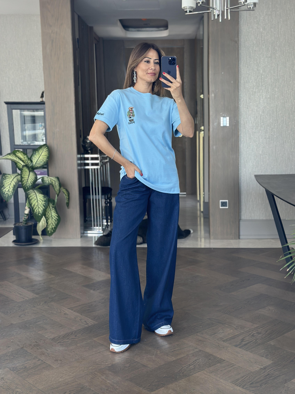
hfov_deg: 30.3
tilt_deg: -18.6
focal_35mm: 48
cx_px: 148
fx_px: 545
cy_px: 197
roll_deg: +0.0
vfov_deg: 39.7
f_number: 1.78
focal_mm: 6.86
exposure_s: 1/103
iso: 125
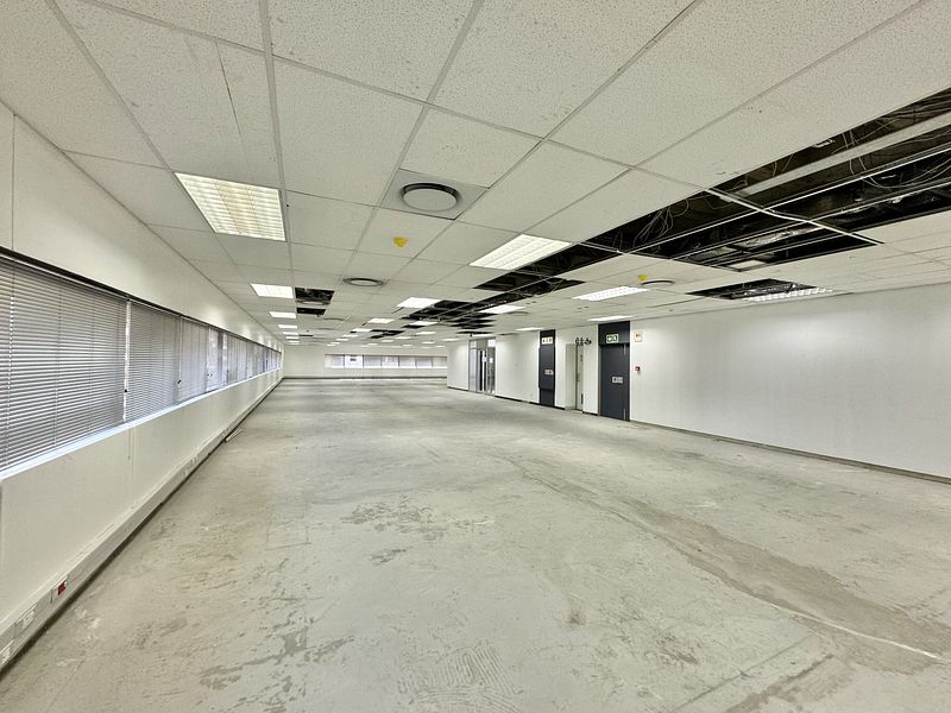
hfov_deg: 102.1
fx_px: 385
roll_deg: -0.6
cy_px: 356
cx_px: 476
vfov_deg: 85.7
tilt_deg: +0.7
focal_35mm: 14
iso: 160
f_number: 2.2
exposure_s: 1/100
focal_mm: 2.22
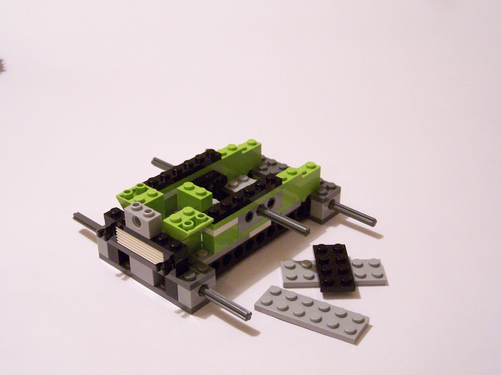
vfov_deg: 28.6
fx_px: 738
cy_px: 188
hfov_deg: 37.5
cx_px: 250
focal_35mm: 51
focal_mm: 8.5
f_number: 3
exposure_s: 1/15
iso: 400
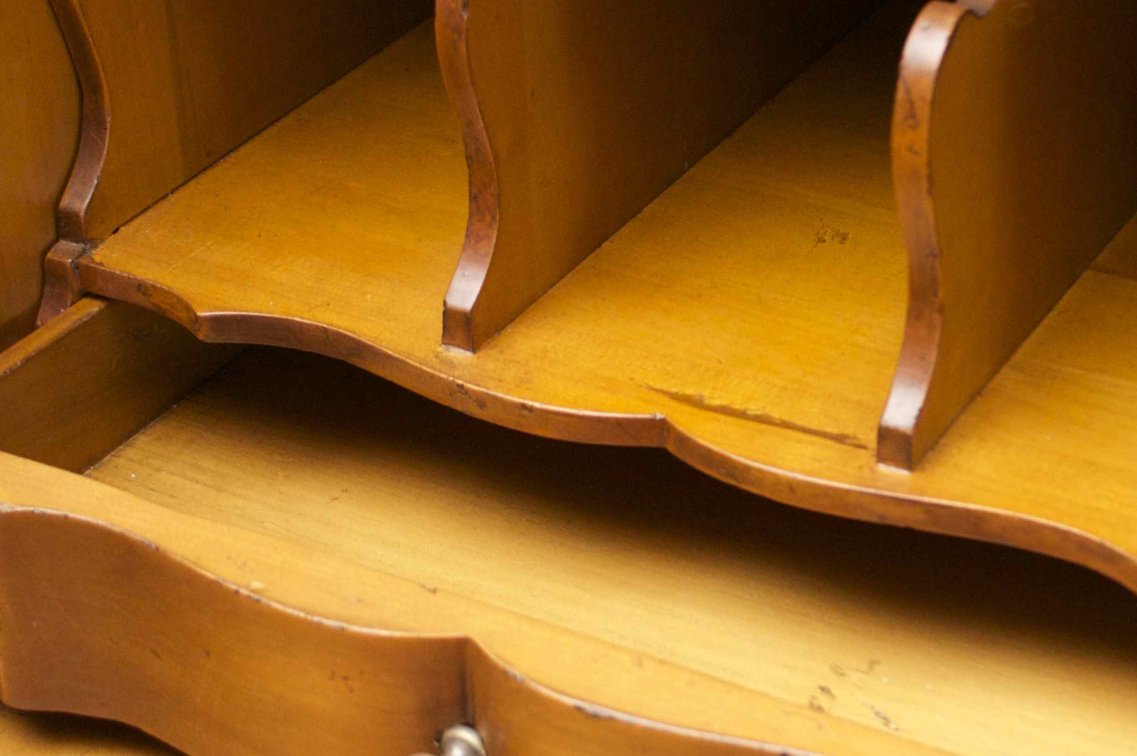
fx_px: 3029
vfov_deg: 14.2
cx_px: 757
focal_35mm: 96
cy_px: 334
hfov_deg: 21.2
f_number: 4.2
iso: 800
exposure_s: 1/60
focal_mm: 26
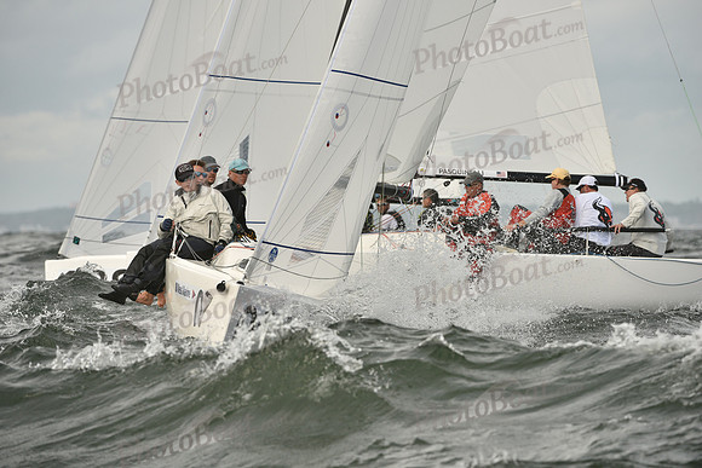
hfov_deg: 6.6
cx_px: 351
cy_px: 234
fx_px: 6046
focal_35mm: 310
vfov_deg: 4.4
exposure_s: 1/1250
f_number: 6.3
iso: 320
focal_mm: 310
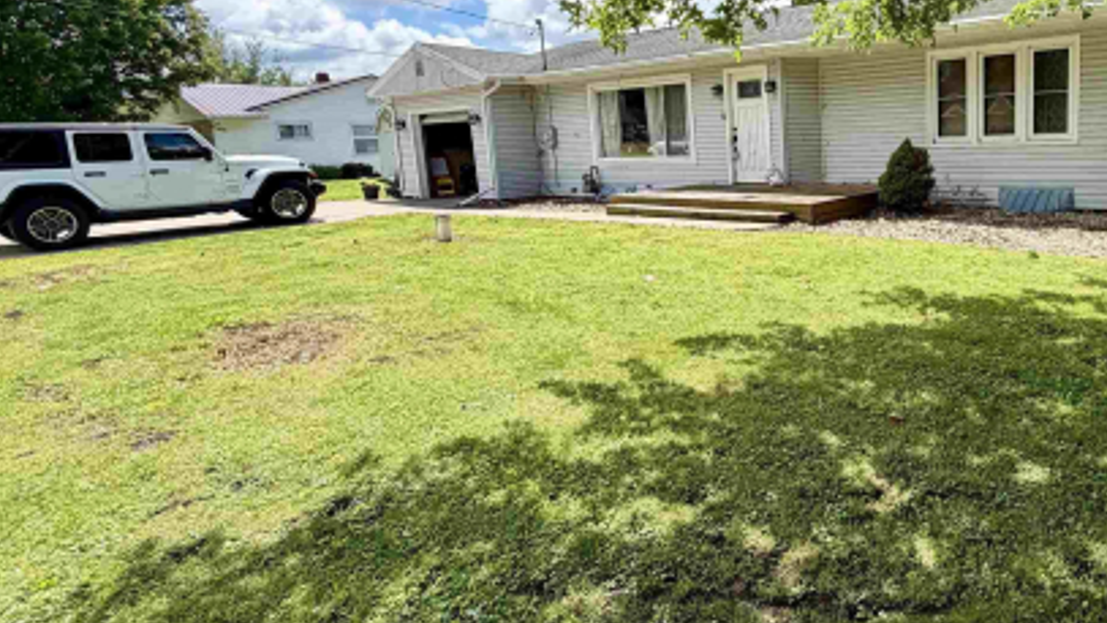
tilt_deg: -8.9
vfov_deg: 45.8
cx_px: 828
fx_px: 734
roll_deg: +2.5
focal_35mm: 25
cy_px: 256
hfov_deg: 69.3
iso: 40
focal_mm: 2.22
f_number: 2.2
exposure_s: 1/770
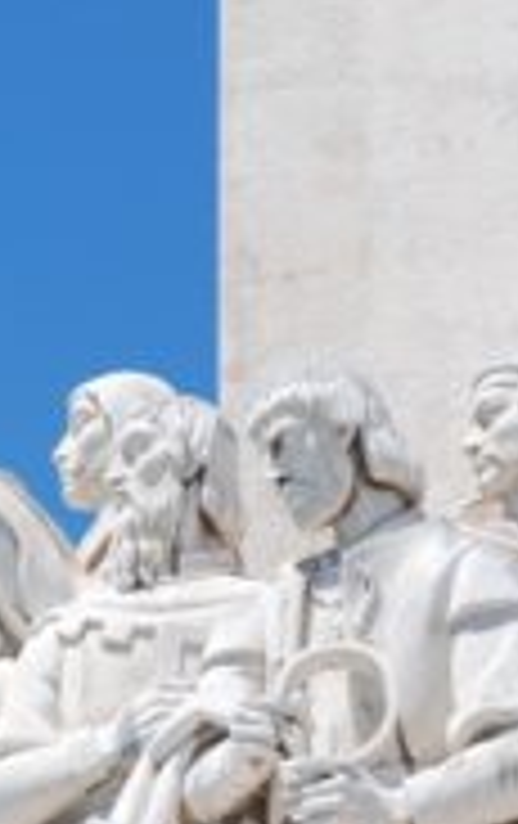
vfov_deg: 10.9
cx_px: -50
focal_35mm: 192
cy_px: 525
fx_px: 4320
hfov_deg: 6.8
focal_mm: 46
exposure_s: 1/250
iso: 100
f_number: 8
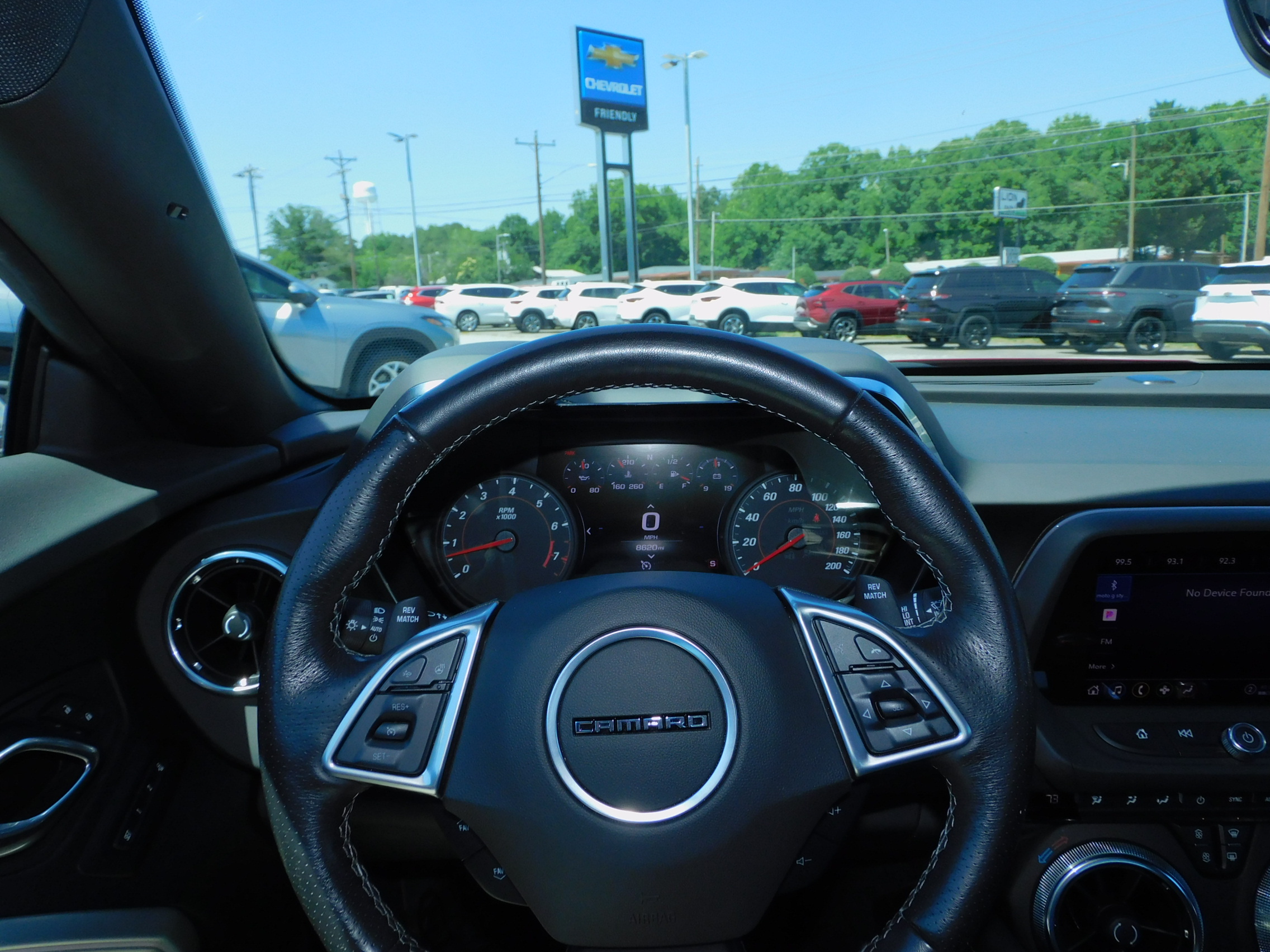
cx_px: 635
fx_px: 881
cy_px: 476
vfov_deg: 56.8
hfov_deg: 71.6
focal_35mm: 24
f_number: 3.3
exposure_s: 1/400
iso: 125
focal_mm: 4.3
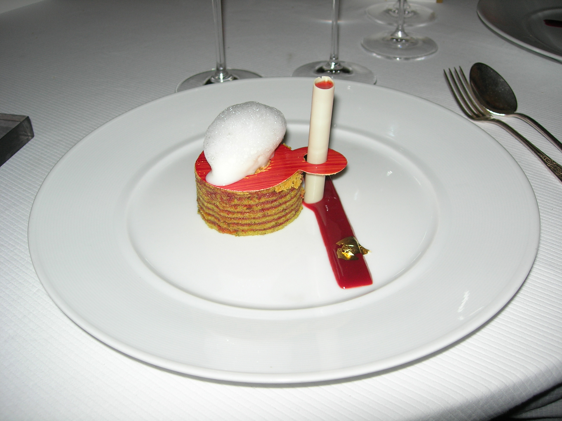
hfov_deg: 49.0
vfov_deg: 37.7
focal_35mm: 38
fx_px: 617
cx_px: 281
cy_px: 210
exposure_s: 1/60.1
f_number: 2.8
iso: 64
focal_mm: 7.8
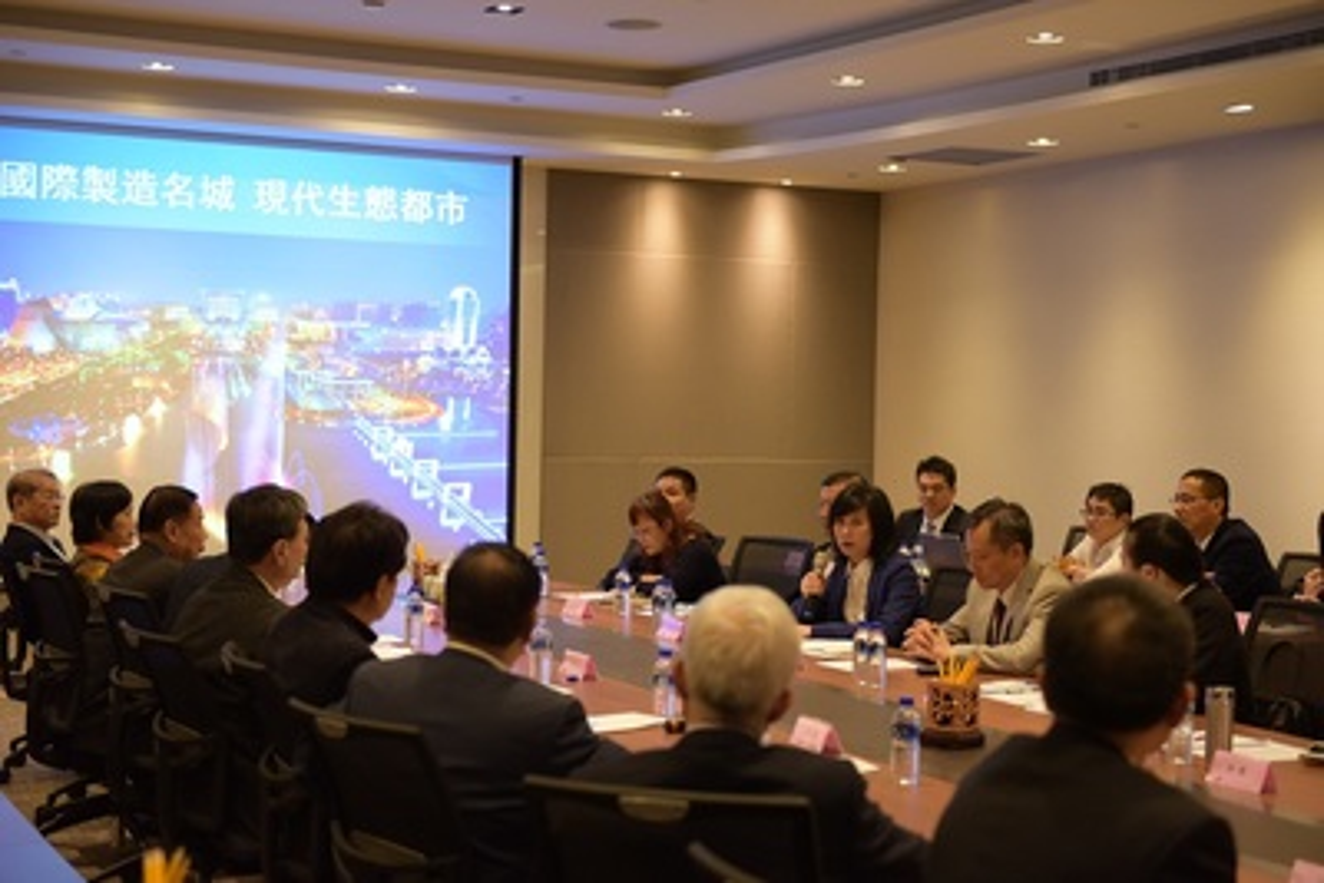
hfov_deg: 36.2
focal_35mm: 55
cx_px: 662
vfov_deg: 24.6
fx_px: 2023
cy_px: 442
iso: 2000
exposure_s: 1/200
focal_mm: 55
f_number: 2.8
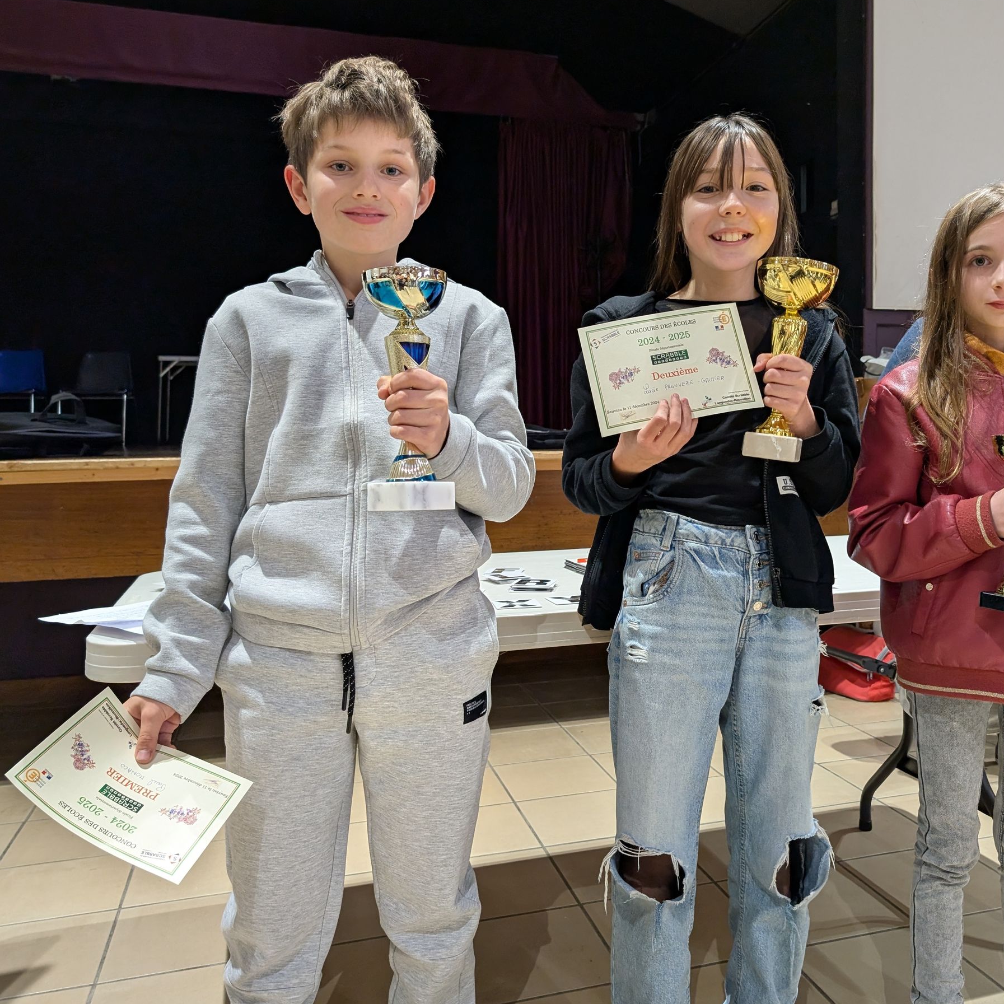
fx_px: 952
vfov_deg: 55.6
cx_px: 595
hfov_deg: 55.3
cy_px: 499
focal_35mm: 29
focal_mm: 6.9
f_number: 1.68
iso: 183
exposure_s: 1/50
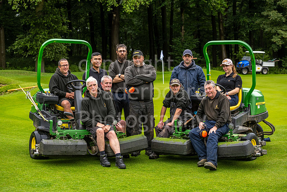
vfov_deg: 17.1
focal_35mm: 80
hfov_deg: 25.4
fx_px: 638
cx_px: 144
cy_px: 96
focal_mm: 80
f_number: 4.5
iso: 200
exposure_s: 1/80
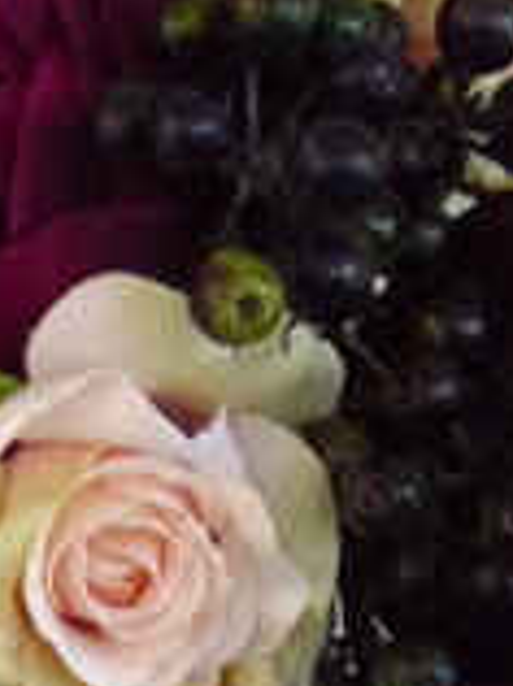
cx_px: 278
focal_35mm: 157
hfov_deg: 9.4
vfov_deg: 12.3
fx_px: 3111
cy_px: 821
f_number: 3.3
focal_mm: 5.6
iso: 400
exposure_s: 1/22
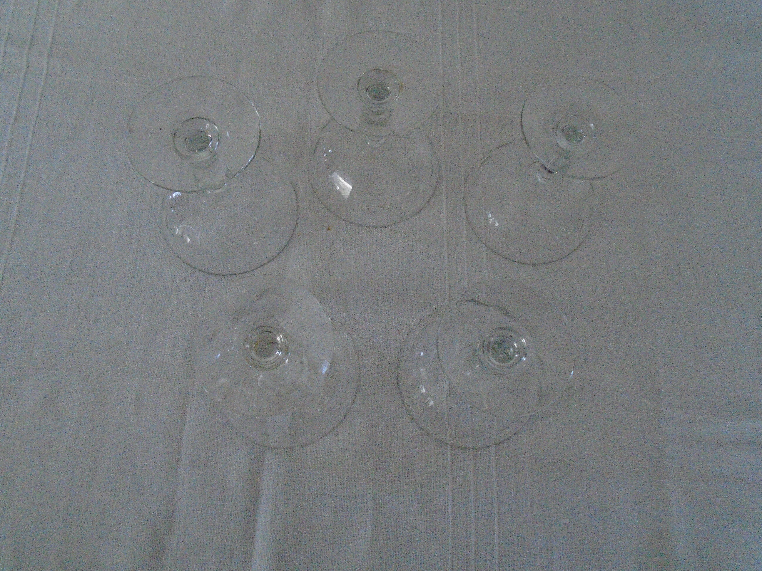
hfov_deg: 67.3
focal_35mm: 26
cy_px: 286
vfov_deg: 53.1
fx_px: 572
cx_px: 381
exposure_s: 1/100
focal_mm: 4.6
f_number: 3.2
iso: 800
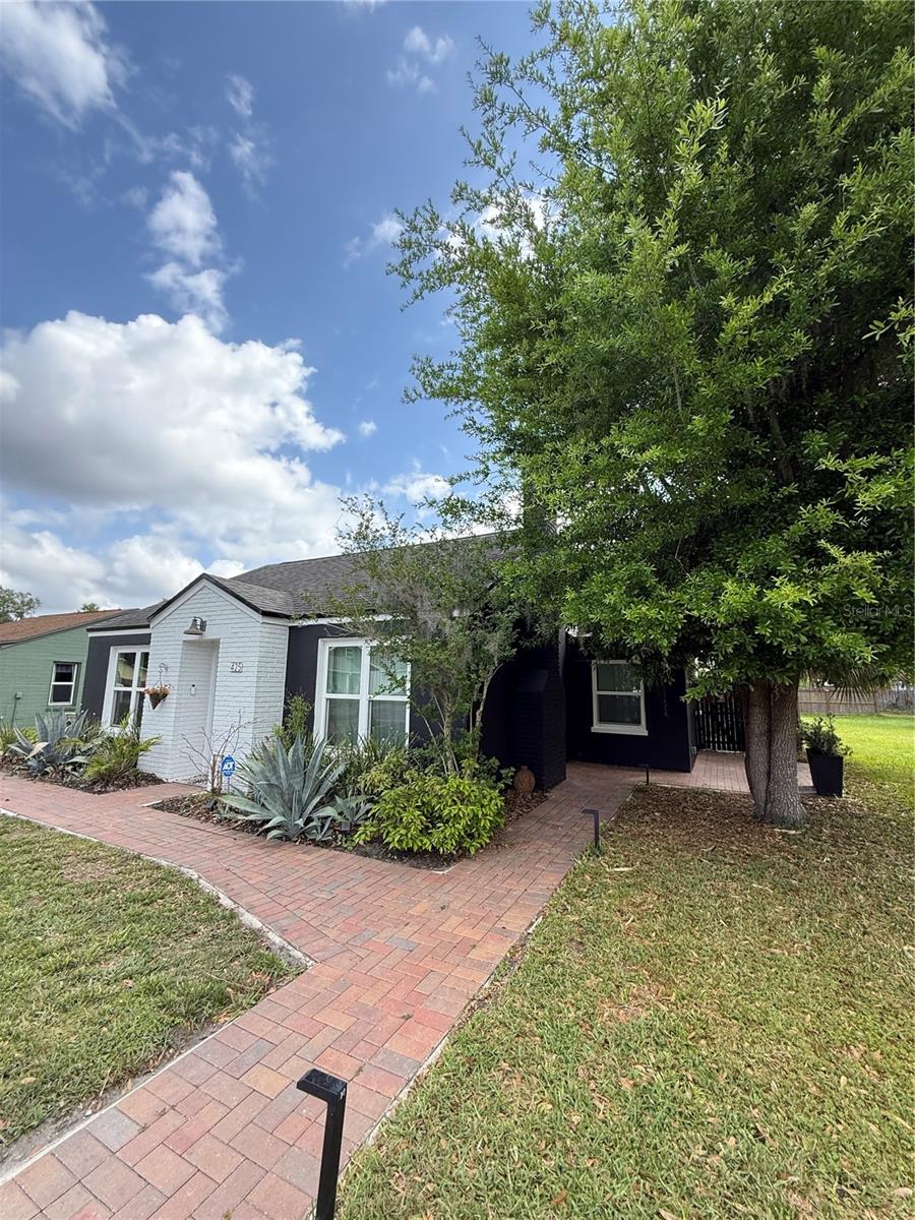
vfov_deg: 102.1
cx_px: 458
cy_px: 610
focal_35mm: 14
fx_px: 493
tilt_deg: +10.0
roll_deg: -1.4
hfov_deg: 85.7
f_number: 2.2
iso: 64
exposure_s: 1/479
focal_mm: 2.22
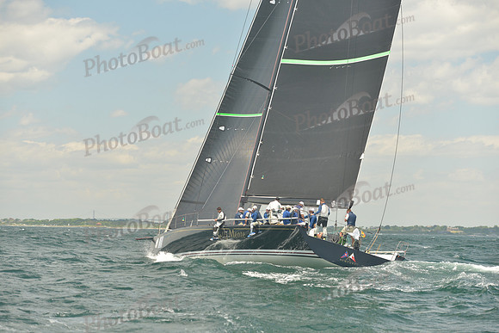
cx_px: 250
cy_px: 166
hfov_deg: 17.6
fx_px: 1608
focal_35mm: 116
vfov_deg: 11.8
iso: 400
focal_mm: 116
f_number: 5
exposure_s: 1/800
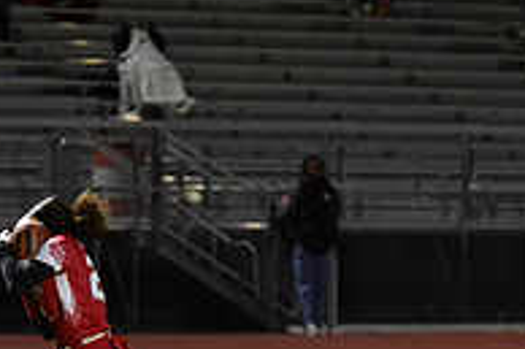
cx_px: 70
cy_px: 285
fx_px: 4575
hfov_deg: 6.6
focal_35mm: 314
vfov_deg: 4.4
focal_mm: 105
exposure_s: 1/640
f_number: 2.8
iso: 5600
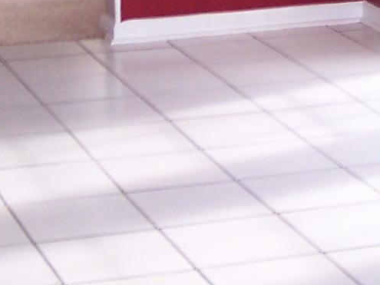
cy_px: -100
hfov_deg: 12.6
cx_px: 282
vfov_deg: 9.3
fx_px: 1712
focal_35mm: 156
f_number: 2.8
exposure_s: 1/90
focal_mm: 8
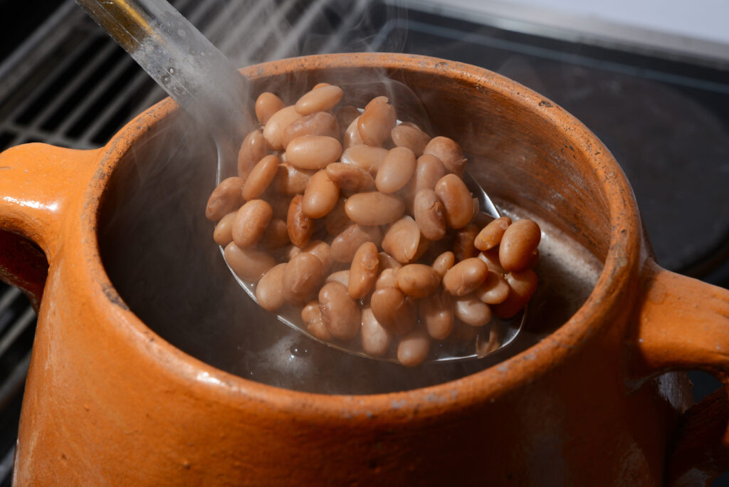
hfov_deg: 23.9
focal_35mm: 85
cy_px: 244
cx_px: 364
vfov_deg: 16.1
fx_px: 1722
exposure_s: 1/60
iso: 400
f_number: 16
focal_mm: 85
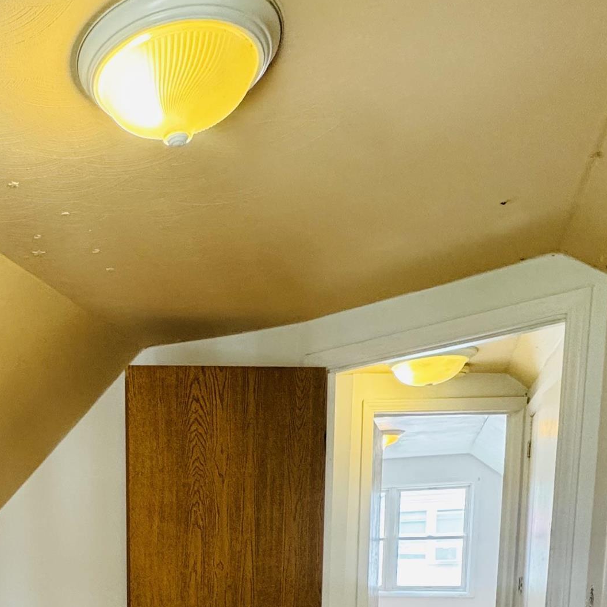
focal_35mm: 36
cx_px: 24
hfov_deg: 41.2
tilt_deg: -7.4
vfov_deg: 39.3
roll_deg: +2.1
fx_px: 714
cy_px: 637
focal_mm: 2.22
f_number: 2.2
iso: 250
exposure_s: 1/60
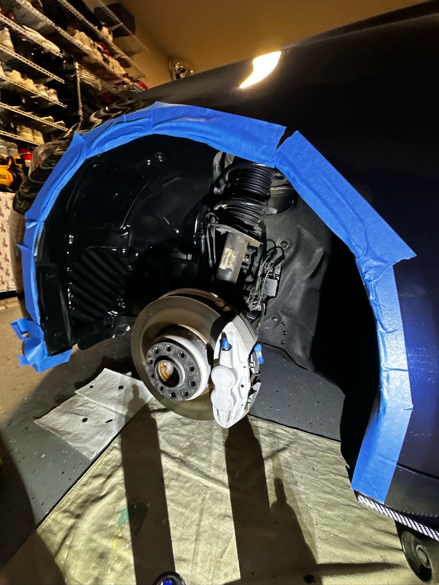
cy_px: 292
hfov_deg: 85.7
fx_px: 237
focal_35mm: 14
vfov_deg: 102.1
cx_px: 220
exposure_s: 1/33
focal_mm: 2.22
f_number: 2.2
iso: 640
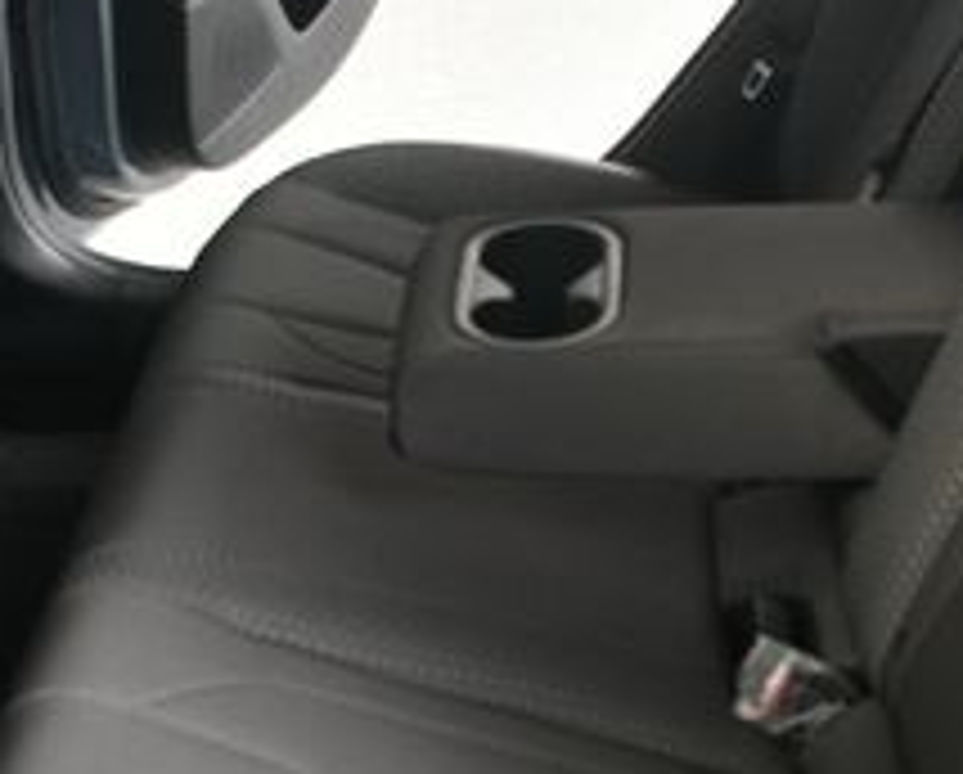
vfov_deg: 18.3
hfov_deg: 22.7
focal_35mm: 84
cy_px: 526
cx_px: 526
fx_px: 2398
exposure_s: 1/160
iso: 100
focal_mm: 20
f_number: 3.5
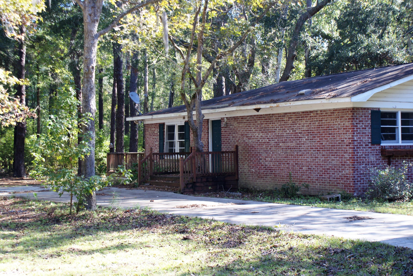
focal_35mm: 60
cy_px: 138
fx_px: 689
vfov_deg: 22.7
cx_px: 206
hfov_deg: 33.4
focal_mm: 40
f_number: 5.6
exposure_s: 1/60
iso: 200
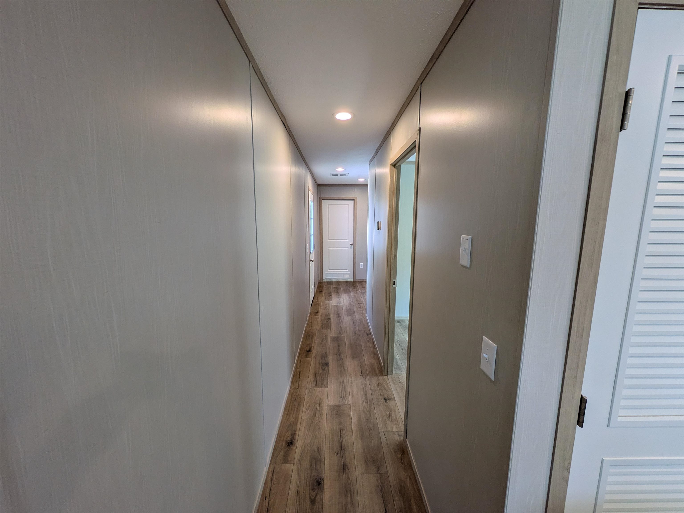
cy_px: 256
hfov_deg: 102.1
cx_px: 342
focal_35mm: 14
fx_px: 277
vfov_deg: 85.7
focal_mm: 1.83
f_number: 2.2
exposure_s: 1/120
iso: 55
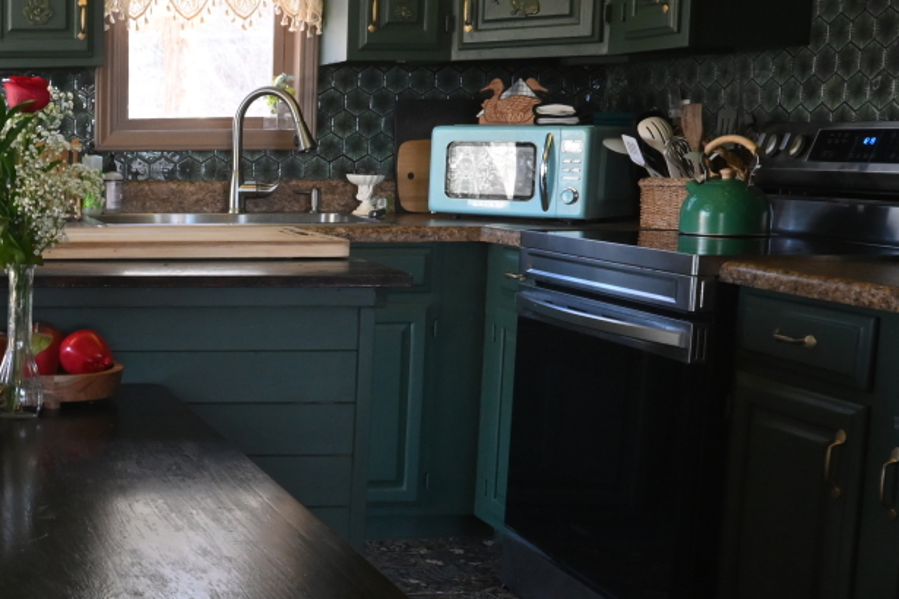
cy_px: 327
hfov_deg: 32.9
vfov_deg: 26.0
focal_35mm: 52
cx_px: -117
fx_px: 1298
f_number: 11
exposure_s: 1/20
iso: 2800
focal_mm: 20
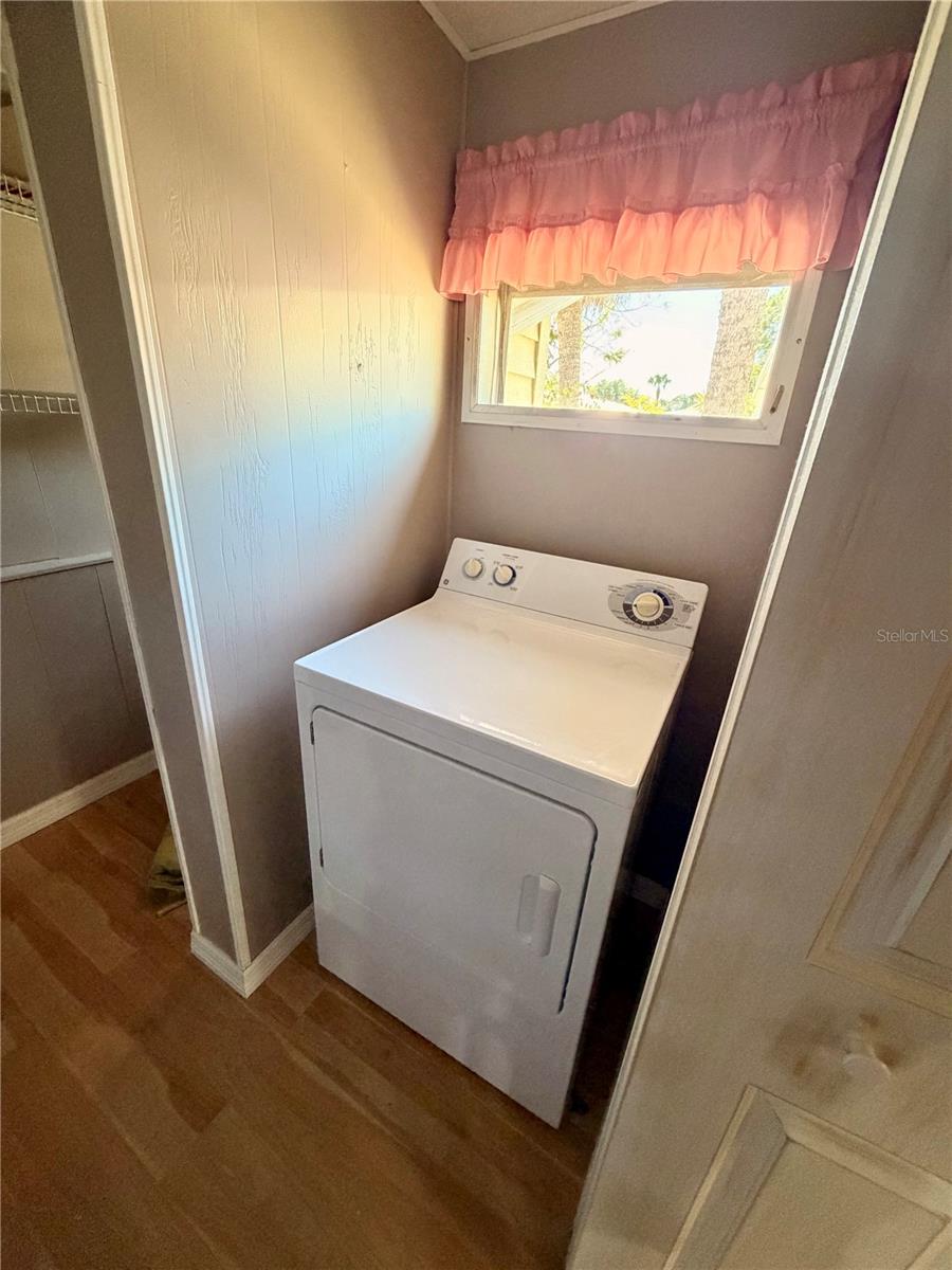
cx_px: 476
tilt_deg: -22.9
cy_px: 635
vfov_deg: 102.1
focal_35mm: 14
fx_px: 513
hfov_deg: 85.7
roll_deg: -2.8
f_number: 2.2
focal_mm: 2.22
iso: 500
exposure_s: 1/60
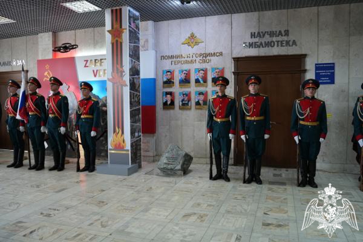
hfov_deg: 65.5
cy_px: 121
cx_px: 182
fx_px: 282
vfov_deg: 46.4
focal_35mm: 28
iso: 1250
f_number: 4
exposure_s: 1/160
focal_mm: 28
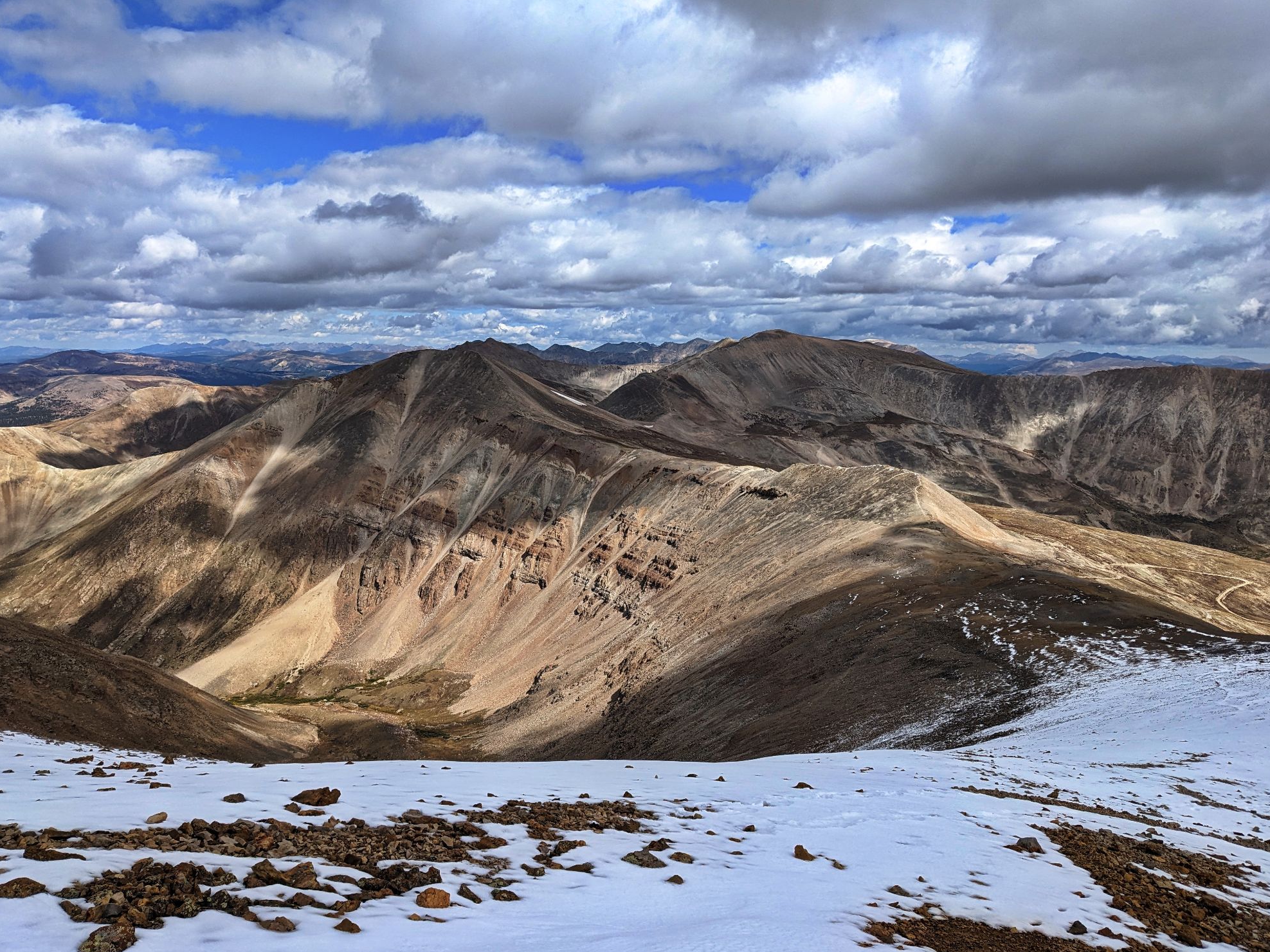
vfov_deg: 49.7
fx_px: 1027
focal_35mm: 28
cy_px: 483
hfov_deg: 63.4
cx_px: 637
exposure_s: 1/4695
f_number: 1.73
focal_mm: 4.38
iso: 63
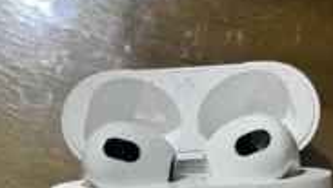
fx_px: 548
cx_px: 206
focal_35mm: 62
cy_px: 177
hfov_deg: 33.7
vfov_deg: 19.0
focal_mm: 5.1
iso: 400
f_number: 1.6
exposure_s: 1/33
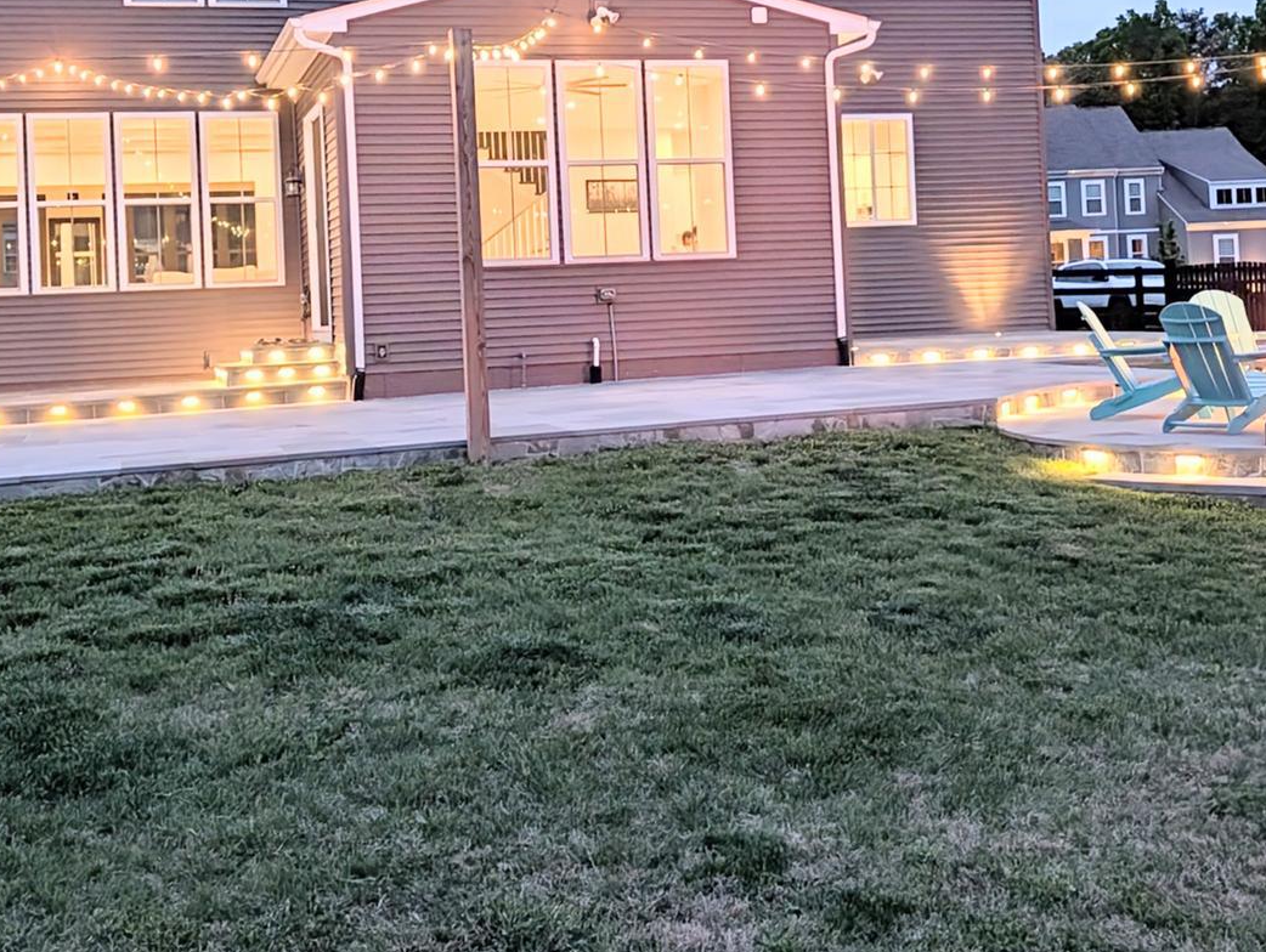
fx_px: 1721
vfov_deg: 30.5
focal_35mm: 47
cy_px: 260
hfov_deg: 40.4
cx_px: 643
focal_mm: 6.9
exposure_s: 1/120
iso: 656
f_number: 1.68
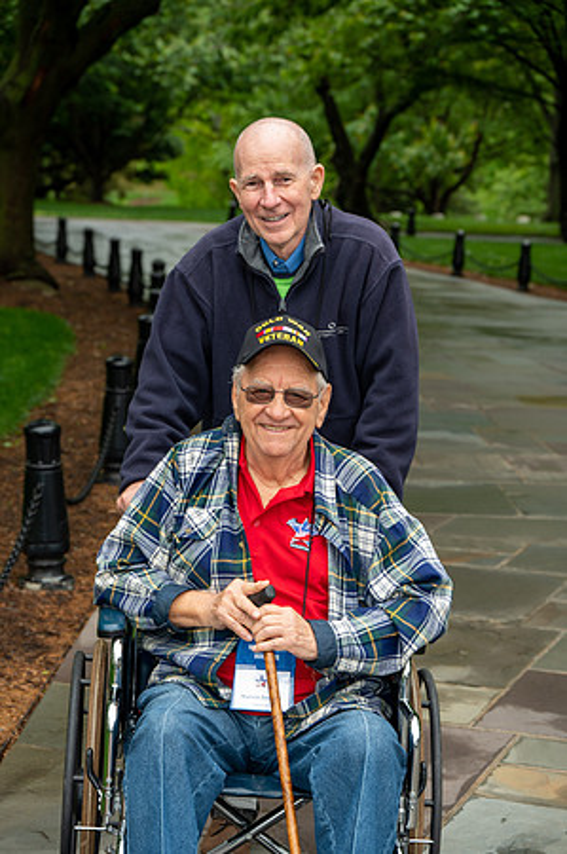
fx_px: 2013
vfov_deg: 23.9
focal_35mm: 85
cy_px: 427
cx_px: 284
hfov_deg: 16.0
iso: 280
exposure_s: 1/100
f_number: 6.3
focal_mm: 85
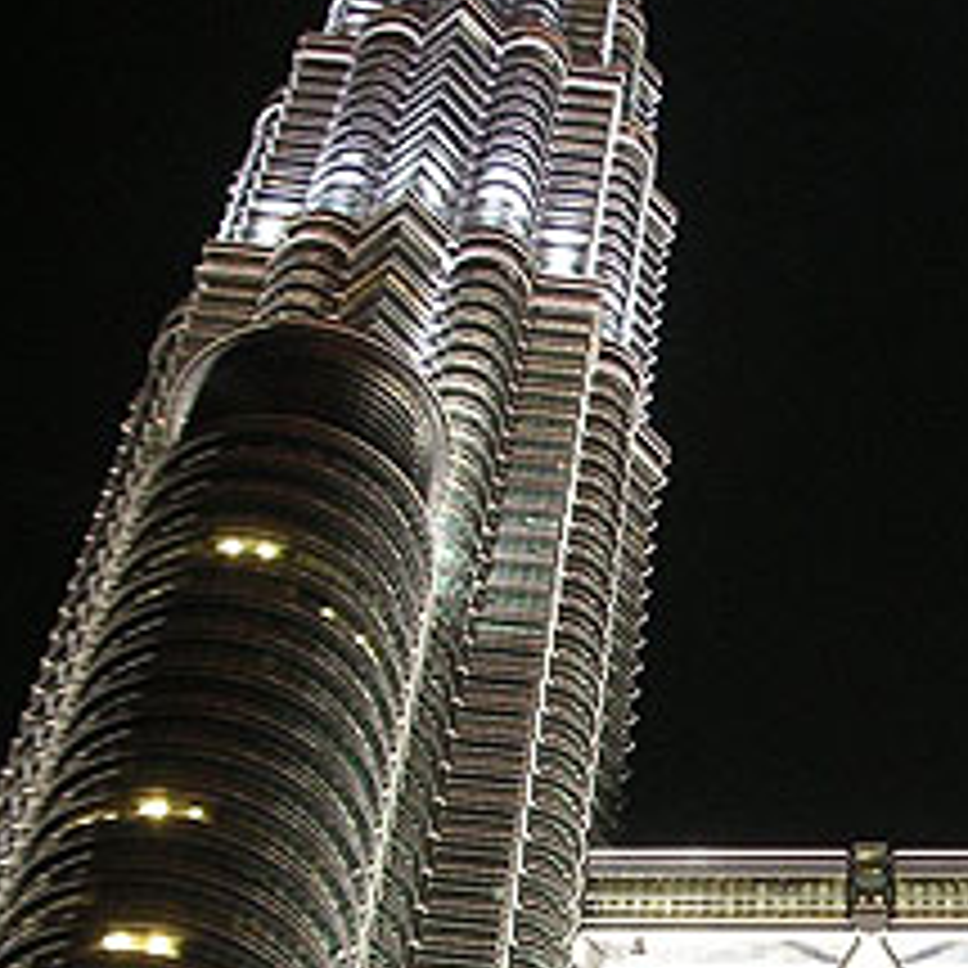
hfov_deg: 20.5
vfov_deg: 20.5
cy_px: 871
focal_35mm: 83
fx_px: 2626
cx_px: 873
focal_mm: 5.7
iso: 100
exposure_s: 1/2
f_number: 2.8
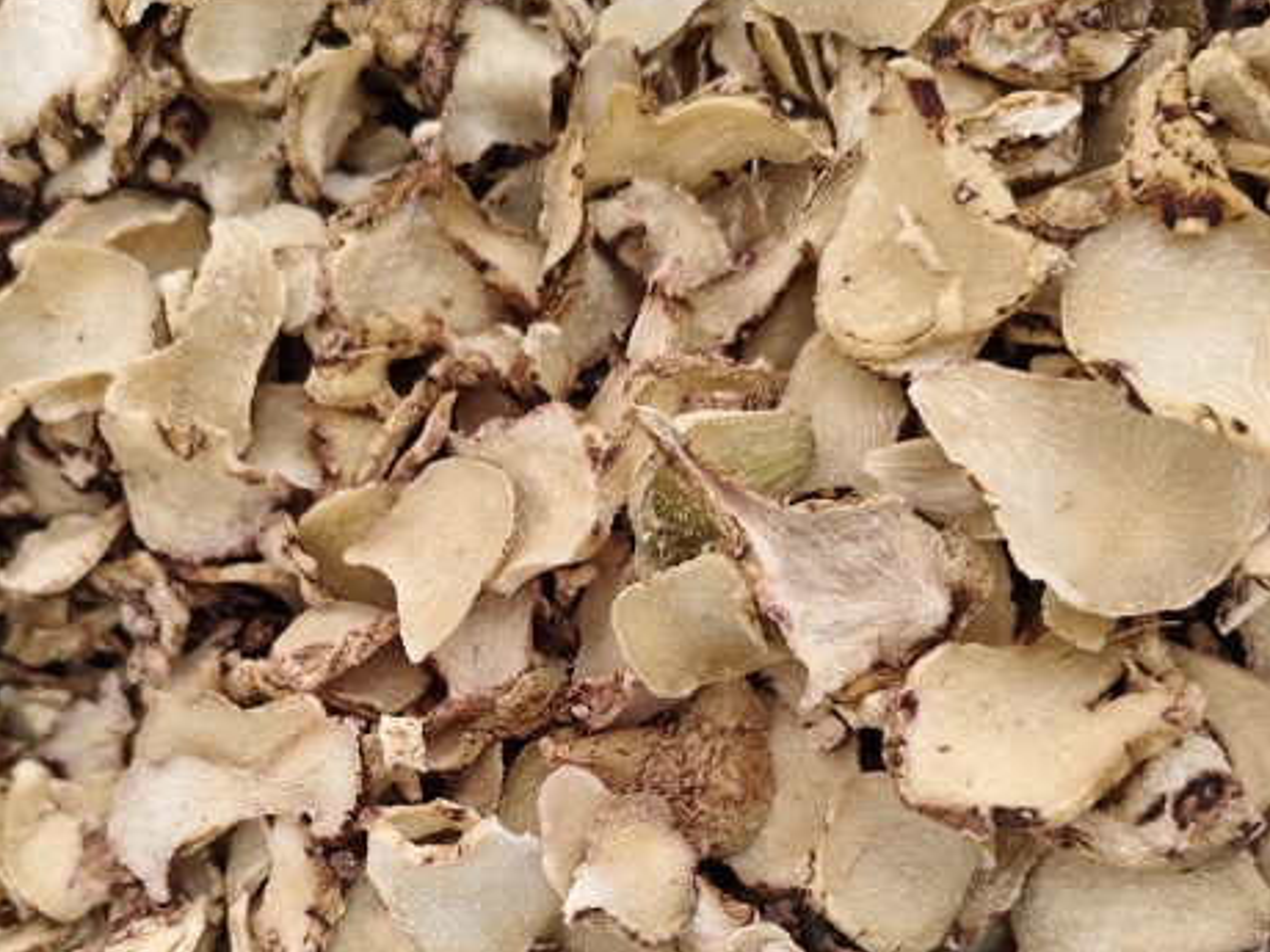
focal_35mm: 40
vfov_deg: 35.0
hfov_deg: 46.4
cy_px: 745
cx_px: 480
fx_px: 1468
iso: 511
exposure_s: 1/100
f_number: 1.88
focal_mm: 5.56
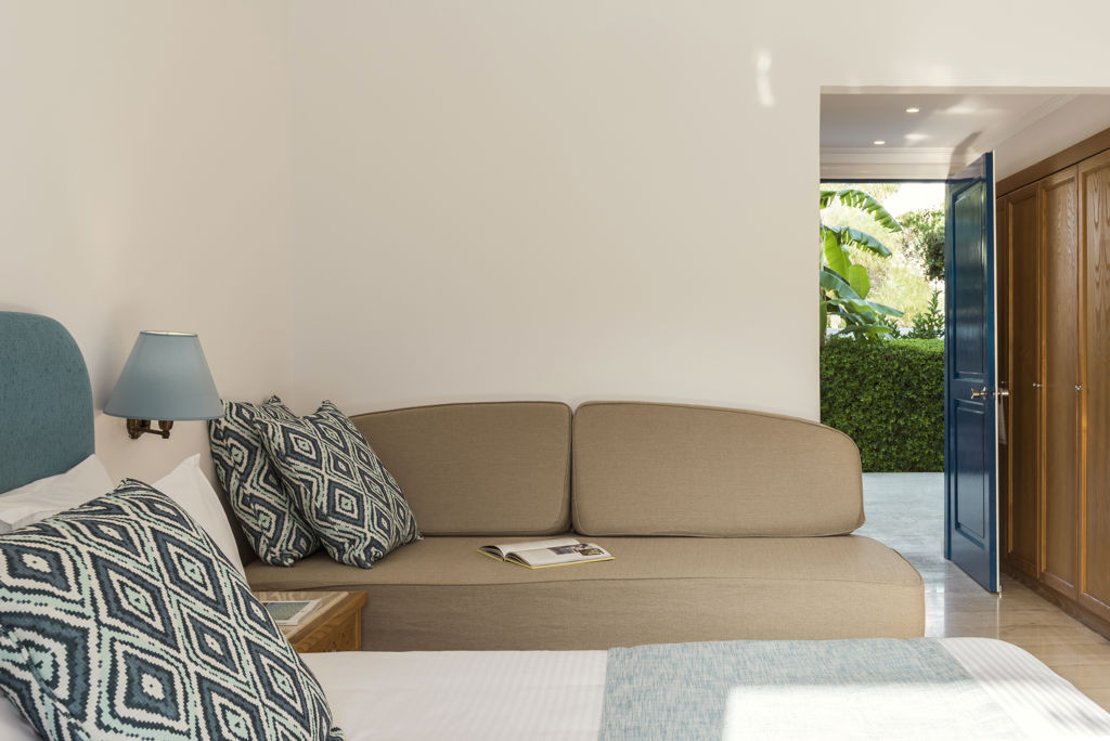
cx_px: 555
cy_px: 370
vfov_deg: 36.9
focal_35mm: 36
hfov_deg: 53.1
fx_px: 1111
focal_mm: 36
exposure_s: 1/10
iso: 100
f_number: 14
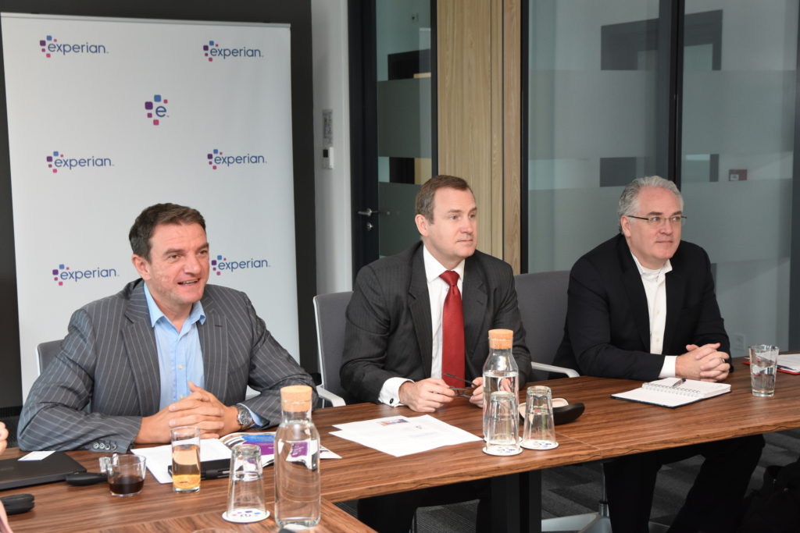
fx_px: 1267
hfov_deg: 35.0
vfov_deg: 23.8
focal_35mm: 57
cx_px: 400
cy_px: 266
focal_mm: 38
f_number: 5
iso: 1250
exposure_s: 1/160
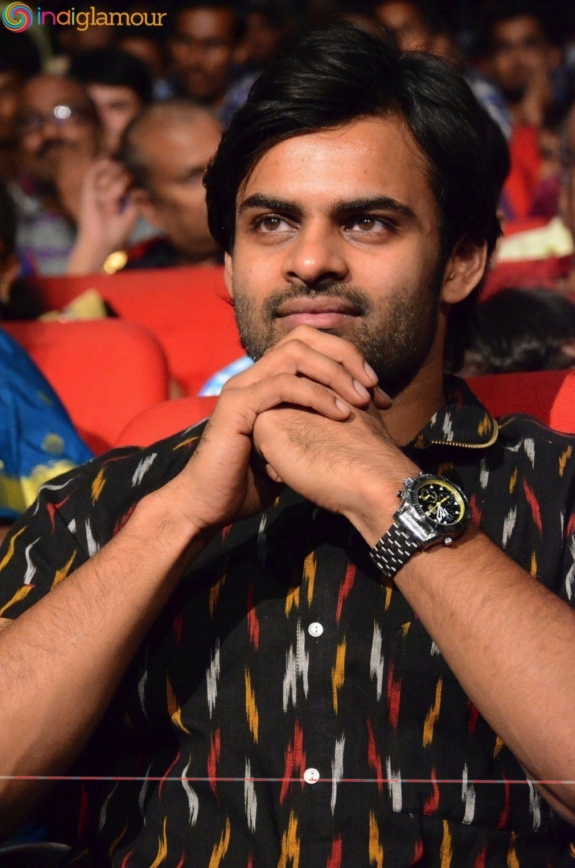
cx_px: 288
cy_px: 434
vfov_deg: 13.1
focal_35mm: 158
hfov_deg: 8.7
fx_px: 3789
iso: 8000
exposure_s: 1/100
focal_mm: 105
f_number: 6.3
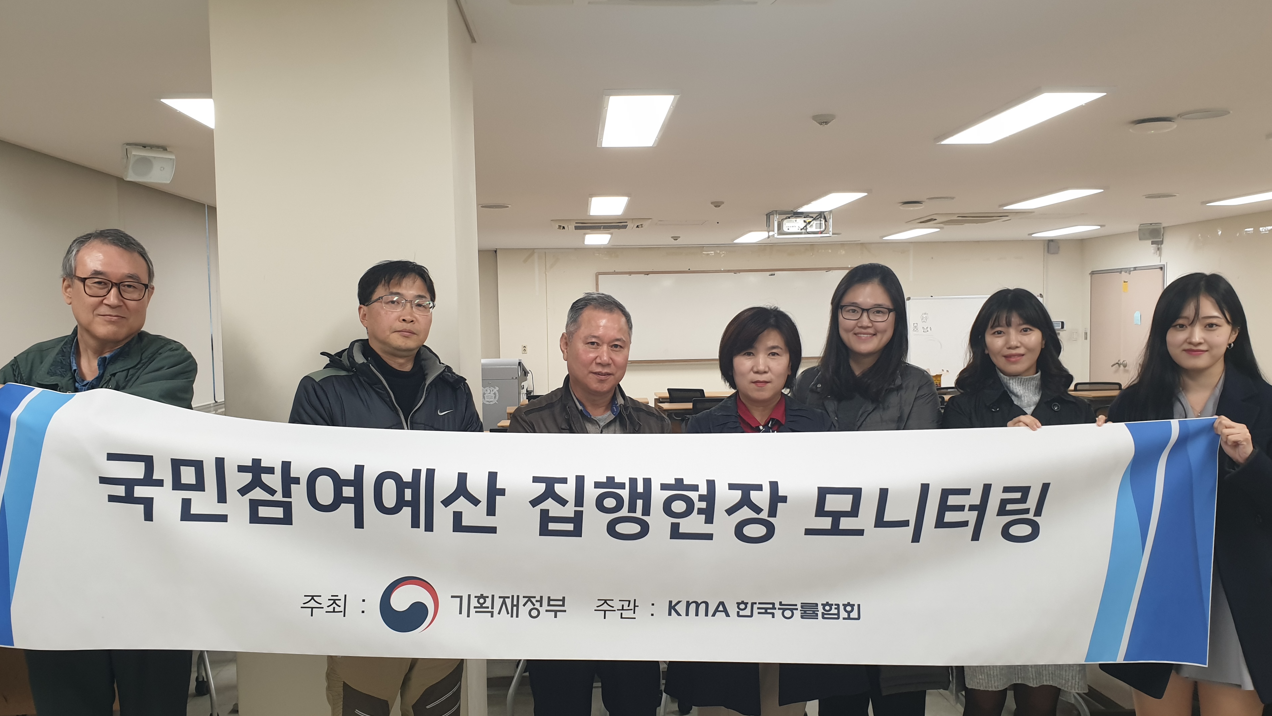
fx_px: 1012
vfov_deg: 38.9
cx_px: 629
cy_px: 379
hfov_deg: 64.3
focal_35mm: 30
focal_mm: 4.3
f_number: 2.4
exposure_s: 1/60
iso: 125
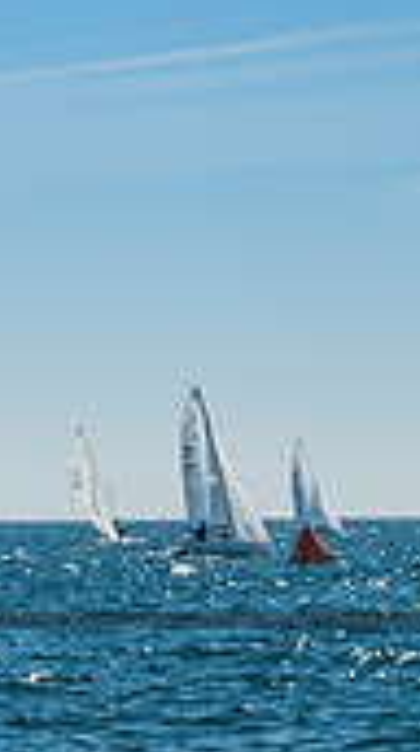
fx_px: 3625
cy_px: 651
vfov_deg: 11.8
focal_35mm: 182
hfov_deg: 6.3
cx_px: -566
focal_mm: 42
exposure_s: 1/400
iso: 400
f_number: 10
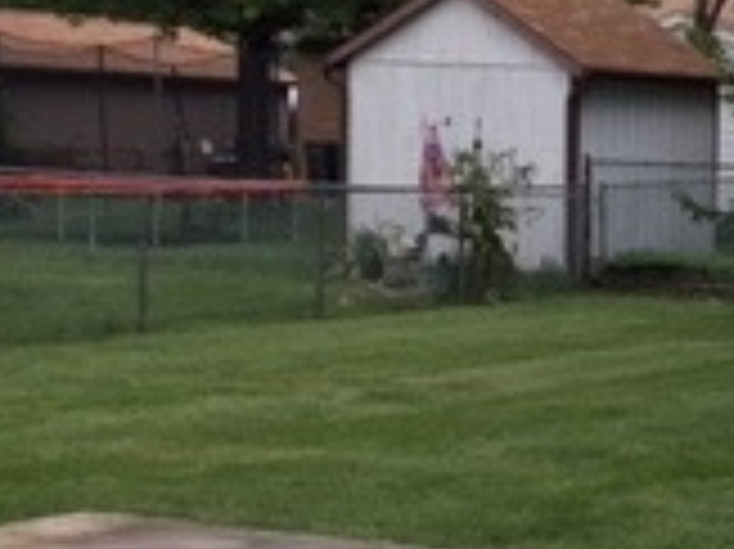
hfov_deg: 16.7
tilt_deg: -5.0
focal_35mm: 114
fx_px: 2415
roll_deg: -0.3
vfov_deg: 13.0
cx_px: 838
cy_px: 288
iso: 25
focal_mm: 4.15
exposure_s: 1/392
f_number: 2.2
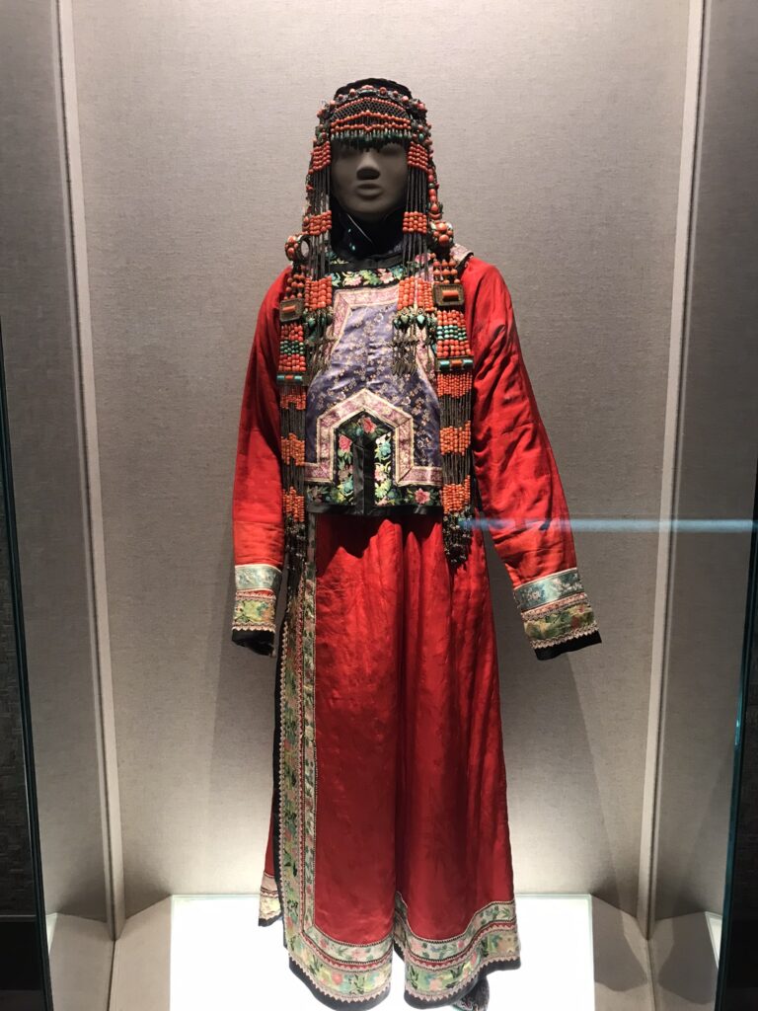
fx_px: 818
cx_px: 379
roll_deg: -0.1
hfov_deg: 49.7
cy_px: 506
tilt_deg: -9.5
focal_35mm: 28
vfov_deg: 63.4
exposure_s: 1/17
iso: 64
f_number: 1.8
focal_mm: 3.99
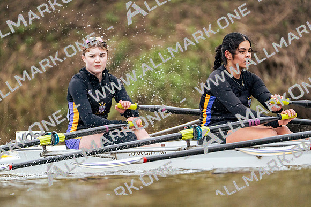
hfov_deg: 3.4
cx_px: 156
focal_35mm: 600
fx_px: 5184
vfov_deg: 2.3
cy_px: 104
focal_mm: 600
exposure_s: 1/2000
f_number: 6.3
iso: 5000
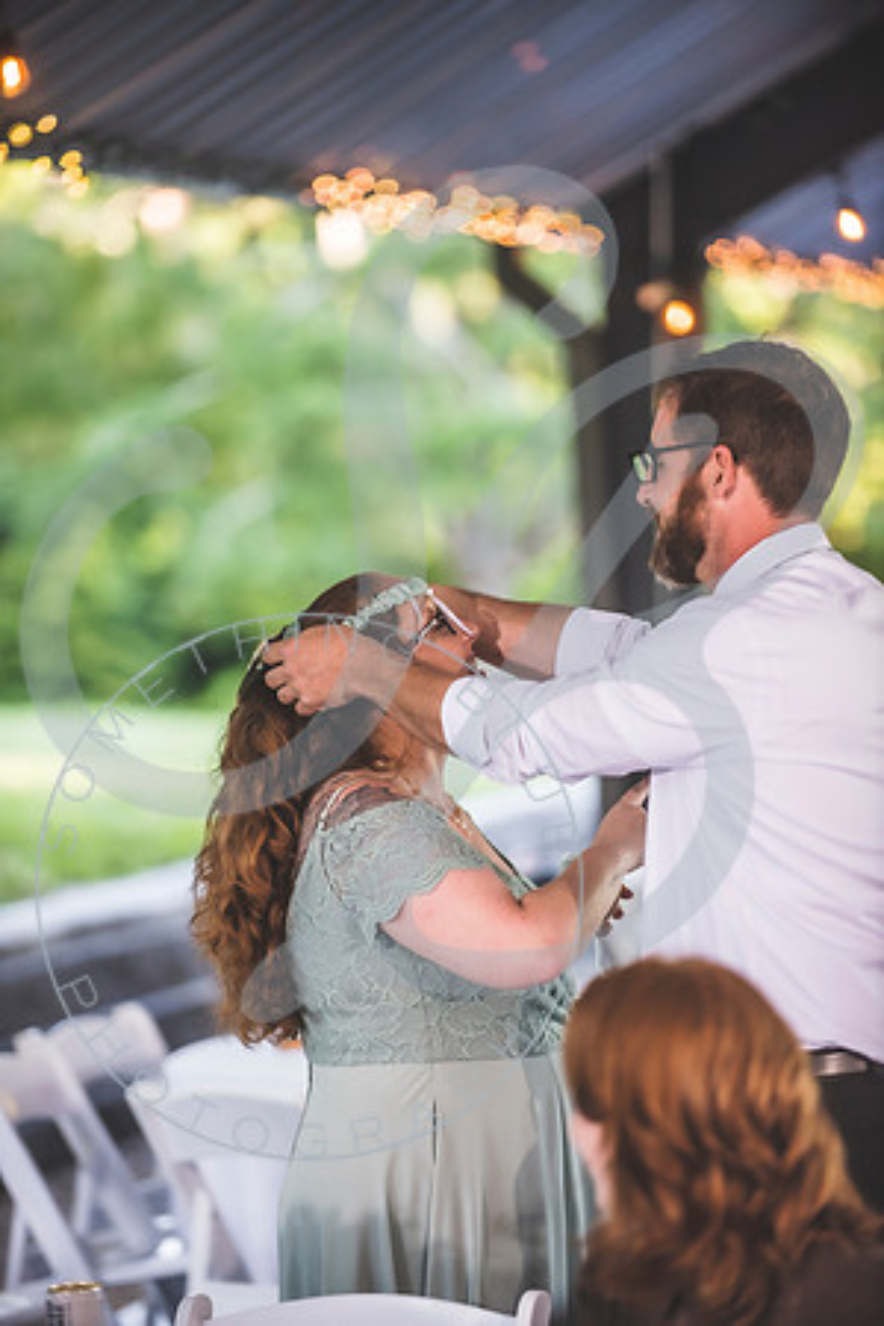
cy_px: 663
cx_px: 442
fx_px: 5709
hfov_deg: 8.9
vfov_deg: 13.2
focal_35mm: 155
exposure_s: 1/200
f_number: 2.8
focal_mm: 155
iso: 500
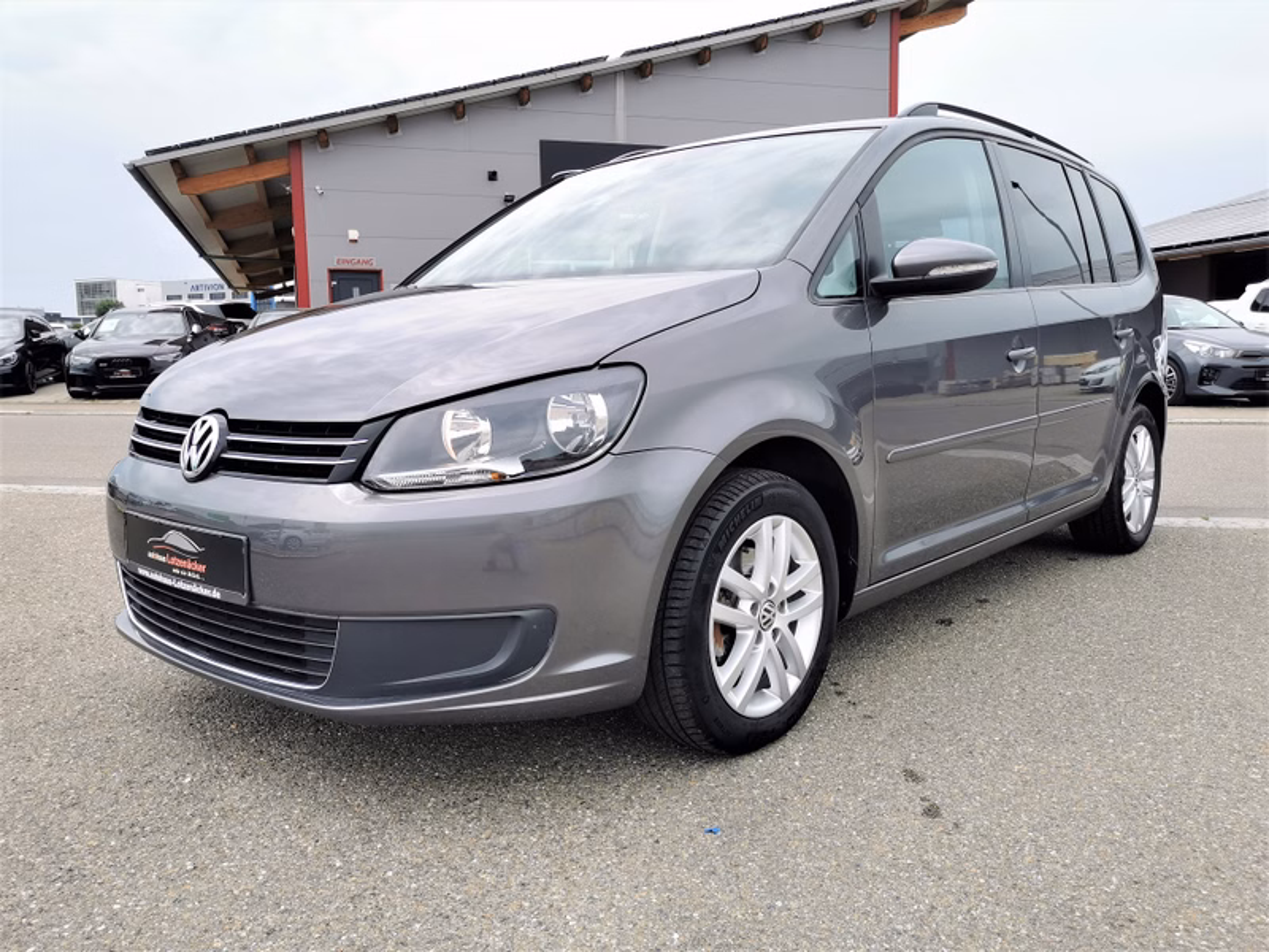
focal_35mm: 28
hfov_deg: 63.4
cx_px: 634
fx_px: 1026
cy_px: 476
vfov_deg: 49.7
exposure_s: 1/1689
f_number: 1.8
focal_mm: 5.58
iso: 50
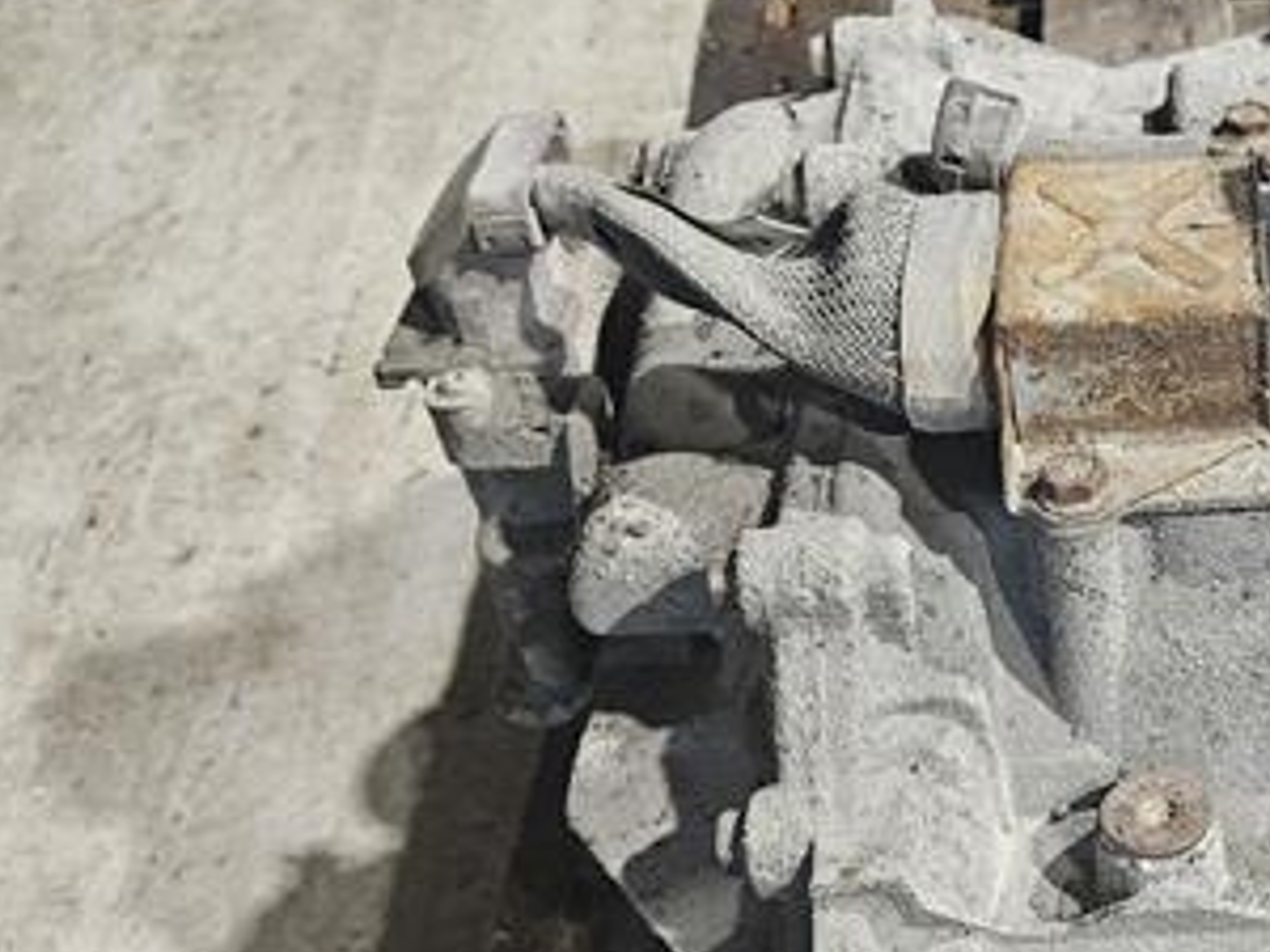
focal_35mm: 49
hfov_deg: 35.2
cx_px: 1270
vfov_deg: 29.3
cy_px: 681
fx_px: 1798
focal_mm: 5.4
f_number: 1.8
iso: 400
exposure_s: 1/100
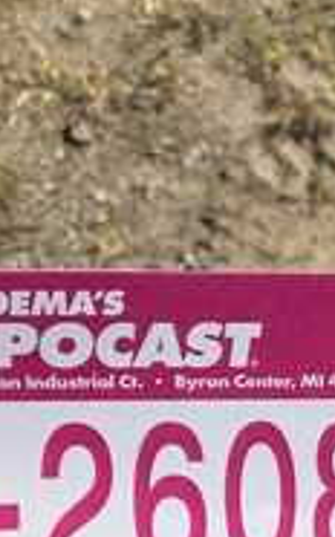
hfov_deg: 18.8
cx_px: 387
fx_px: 966
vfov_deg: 30.6
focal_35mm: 66
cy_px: 401
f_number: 1.8
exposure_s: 1/2427
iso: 25
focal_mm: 3
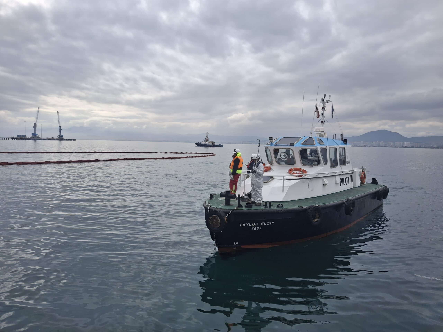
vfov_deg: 54.9
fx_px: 320
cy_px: 166
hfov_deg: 69.4
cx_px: 222
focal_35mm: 25
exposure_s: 1/1212
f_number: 1.8
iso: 25
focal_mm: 4.69
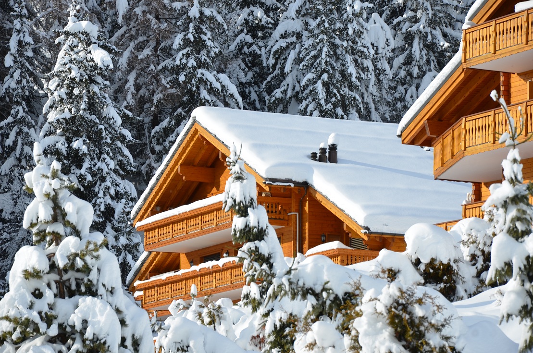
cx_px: 266
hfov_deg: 13.1
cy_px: 176
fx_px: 2327
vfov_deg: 8.7
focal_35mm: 158
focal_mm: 105
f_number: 9
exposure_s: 1/320
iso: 100
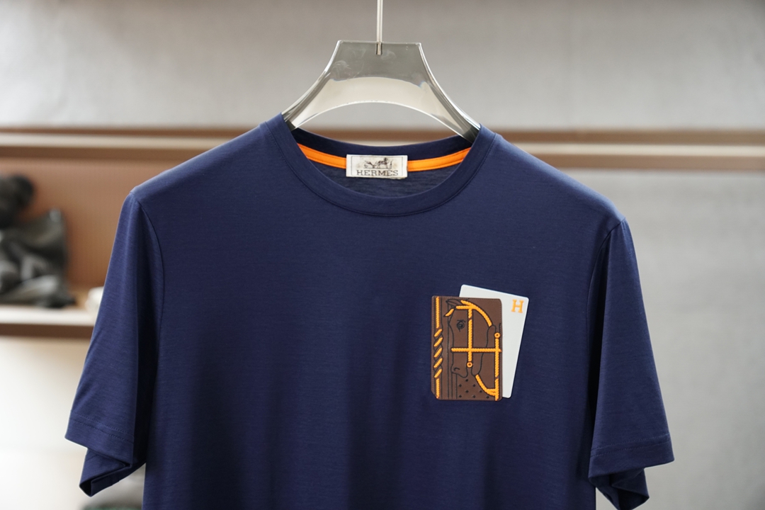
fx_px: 1753
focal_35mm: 82
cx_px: 382
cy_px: 255
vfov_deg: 16.6
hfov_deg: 24.6
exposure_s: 1/125
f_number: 3.5
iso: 800
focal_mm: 55
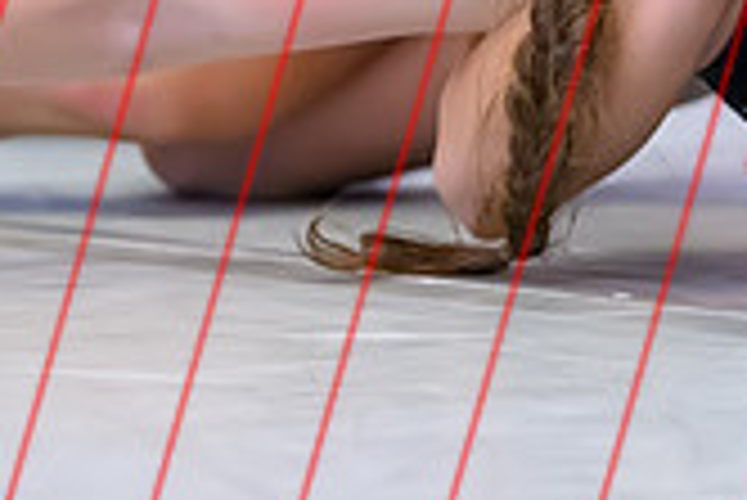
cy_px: -182
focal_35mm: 324
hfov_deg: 6.3
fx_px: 6729
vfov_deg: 4.2
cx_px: 1004
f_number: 2.8
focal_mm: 93
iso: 10000
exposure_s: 1/640
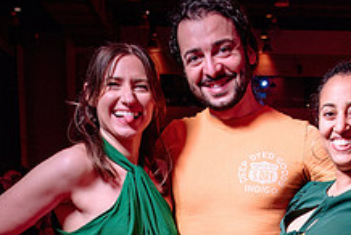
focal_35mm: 70
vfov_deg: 18.6
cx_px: 285
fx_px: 683
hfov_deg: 28.2
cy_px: 277
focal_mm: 24
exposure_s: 1/100
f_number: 2.8
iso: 800
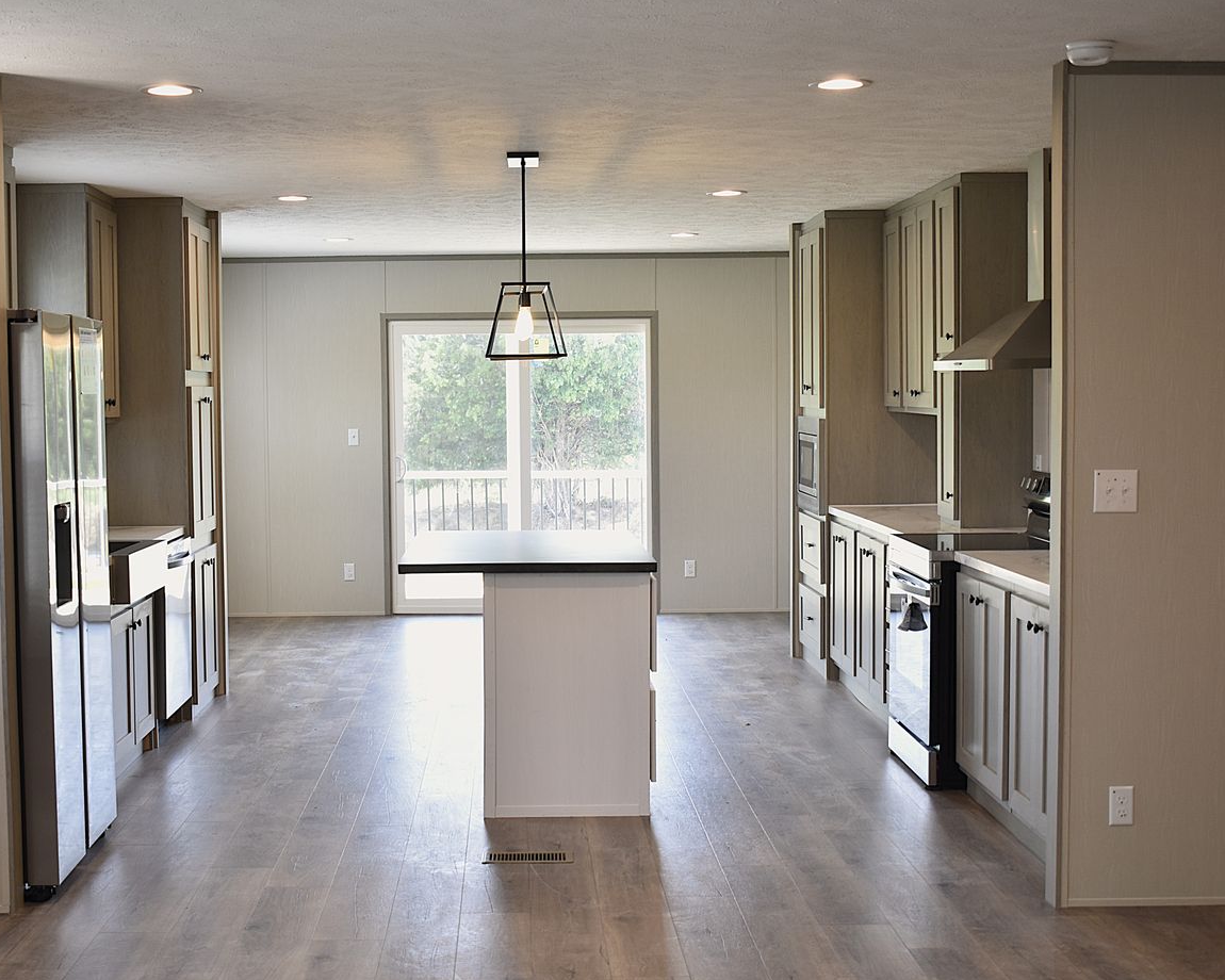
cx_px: 497
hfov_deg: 38.6
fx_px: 1740
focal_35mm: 48
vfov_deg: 31.5
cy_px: 492
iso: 400
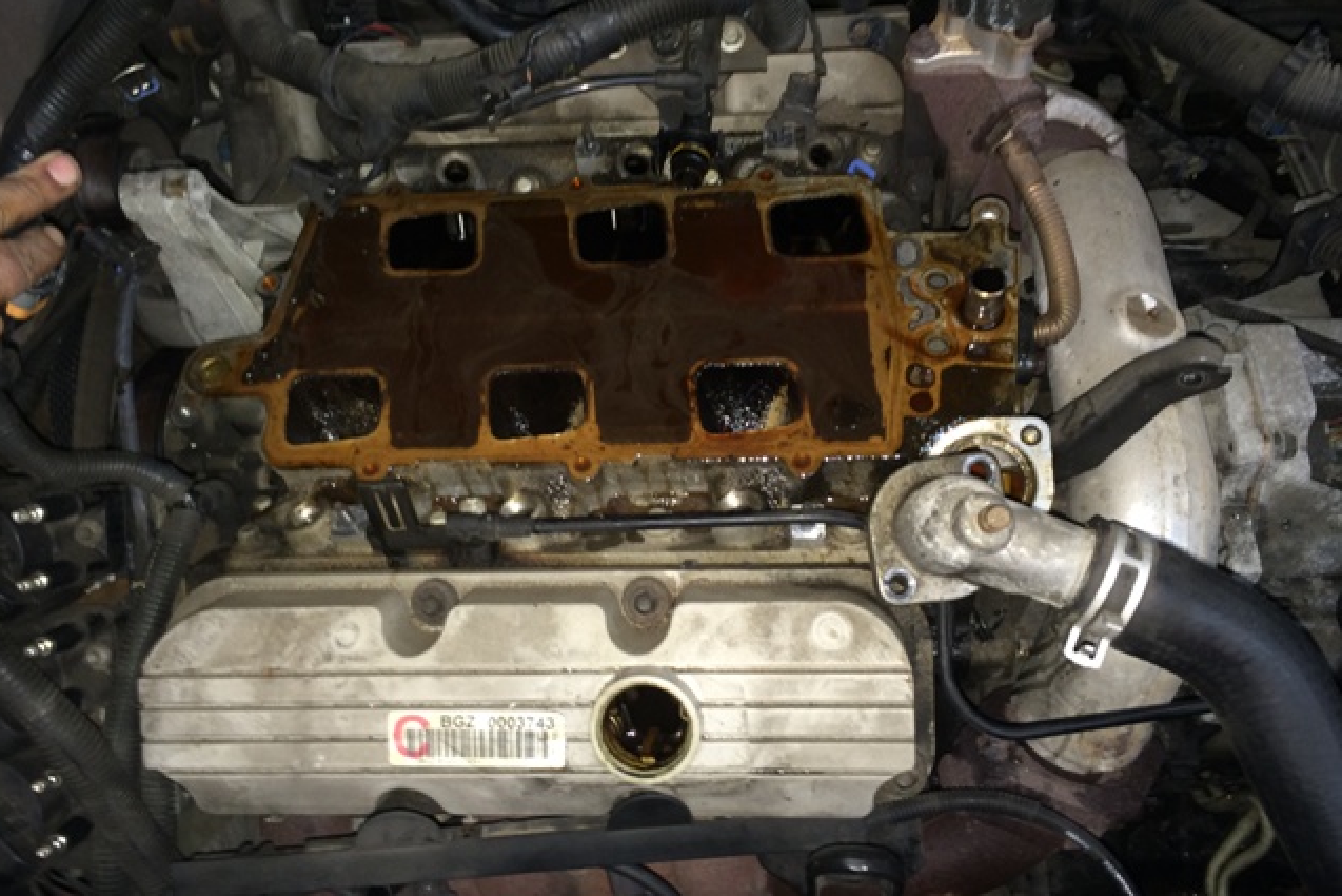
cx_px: 682
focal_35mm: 32
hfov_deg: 58.7
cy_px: 436
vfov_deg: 41.1
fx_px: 1193
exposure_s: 1/16
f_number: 2.2
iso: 80
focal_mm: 4.12
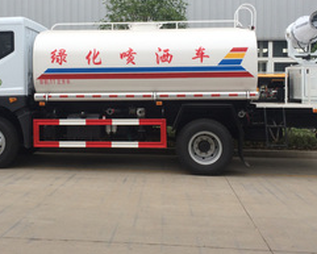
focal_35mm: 47
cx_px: 129
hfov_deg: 39.4
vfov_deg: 31.9
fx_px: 441
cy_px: 87
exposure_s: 1/507
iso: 32
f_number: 2.2
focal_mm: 4.15
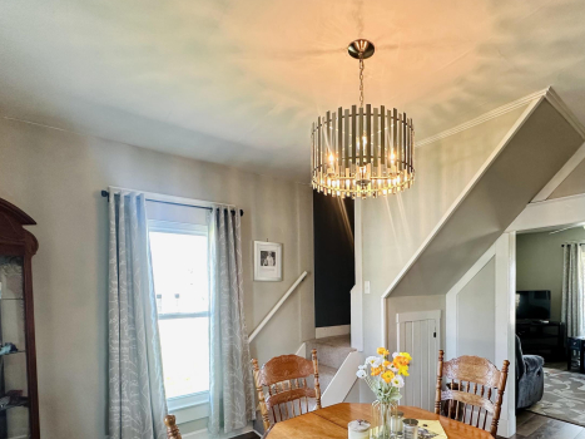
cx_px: 351
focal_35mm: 20
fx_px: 338
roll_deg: +0.2
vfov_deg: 63.8
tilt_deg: -1.4
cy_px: 302
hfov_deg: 80.8
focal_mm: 2.22
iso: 160
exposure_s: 1/60
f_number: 2.2
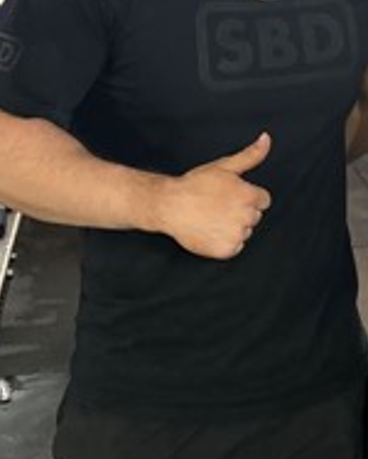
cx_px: 370
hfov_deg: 18.7
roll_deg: -0.2
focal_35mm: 80
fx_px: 1087
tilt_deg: -10.1
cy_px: 61
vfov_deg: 23.3
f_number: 1.78
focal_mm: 6.76
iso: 500
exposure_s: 1/50
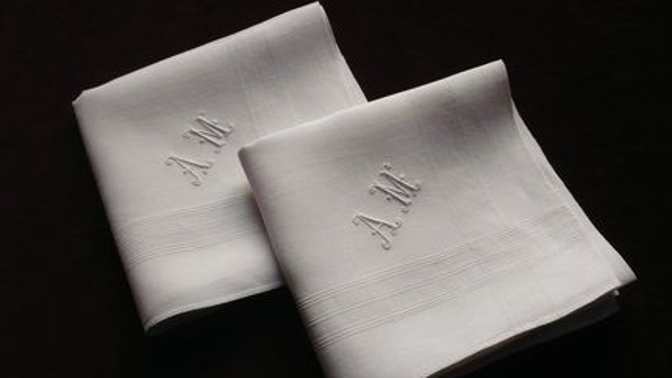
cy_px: 211
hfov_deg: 51.6
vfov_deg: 30.4
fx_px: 695
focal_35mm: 39
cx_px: 338
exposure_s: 1/400
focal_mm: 5.8
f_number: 2.8
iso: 400
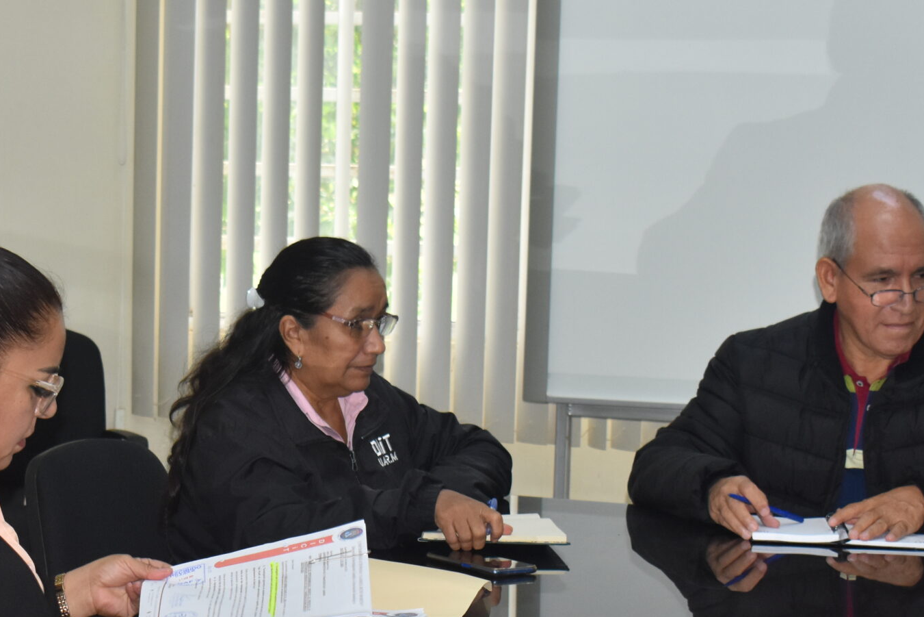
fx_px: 2772
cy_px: 497
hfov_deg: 18.8
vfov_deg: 12.6
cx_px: 234
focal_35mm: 108
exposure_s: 1/100
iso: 800
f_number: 5
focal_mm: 38
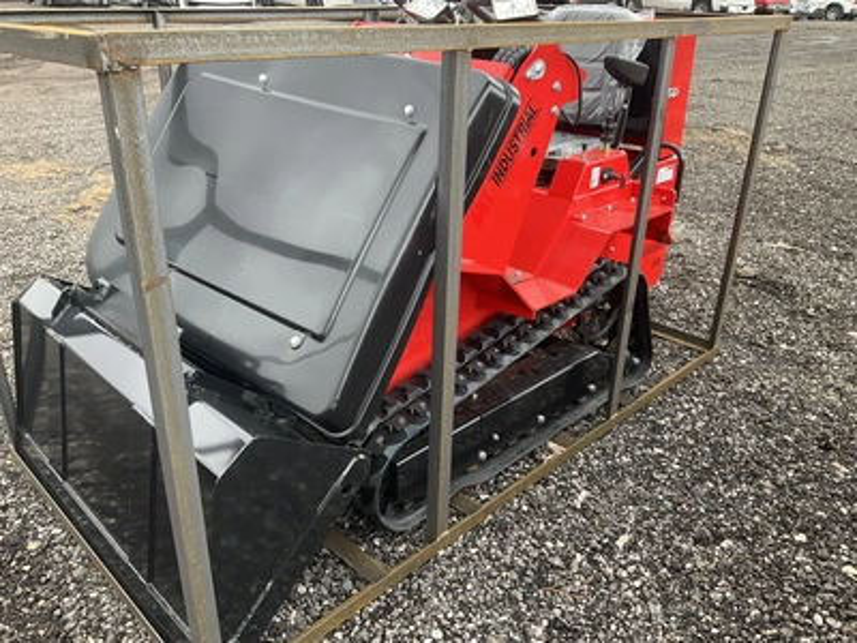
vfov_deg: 48.2
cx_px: 428
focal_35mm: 29
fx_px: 718
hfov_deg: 61.7
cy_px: 322
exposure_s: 1/122
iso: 25
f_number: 1.8
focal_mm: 3
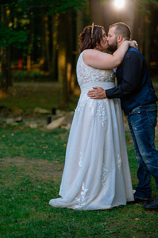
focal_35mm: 105
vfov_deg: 19.5
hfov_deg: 13.0
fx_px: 691
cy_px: 119
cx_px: 79
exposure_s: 1/200
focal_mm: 105
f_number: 2.8
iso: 400
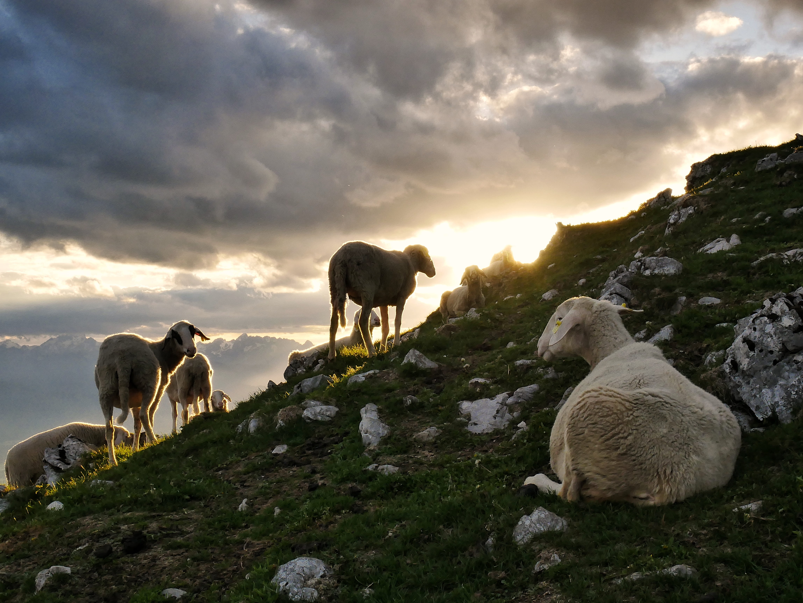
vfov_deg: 29.1
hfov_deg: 38.2
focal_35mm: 50
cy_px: 302
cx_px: 402
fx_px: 1160
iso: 500
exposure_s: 1/60
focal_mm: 25
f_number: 18
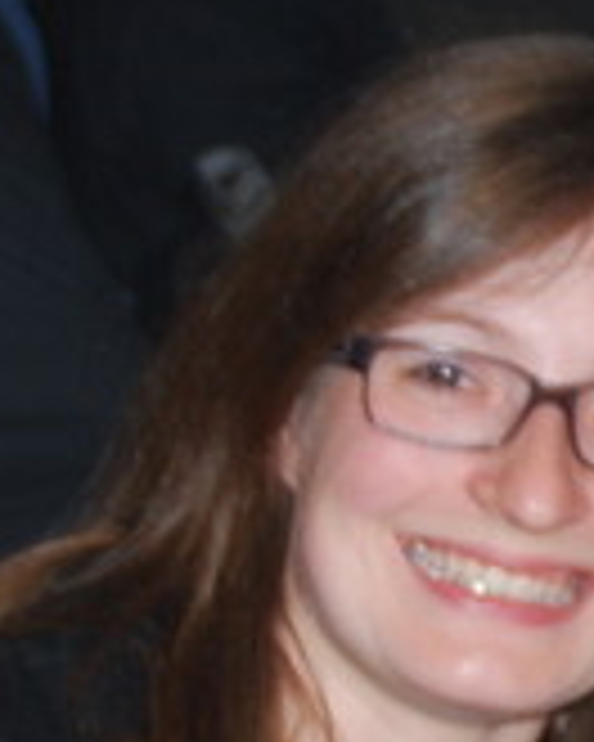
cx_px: 1307
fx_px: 7120
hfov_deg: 4.7
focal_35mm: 324
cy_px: 668
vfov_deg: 6.0
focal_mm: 38
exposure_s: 1/60
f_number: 4.5
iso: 200
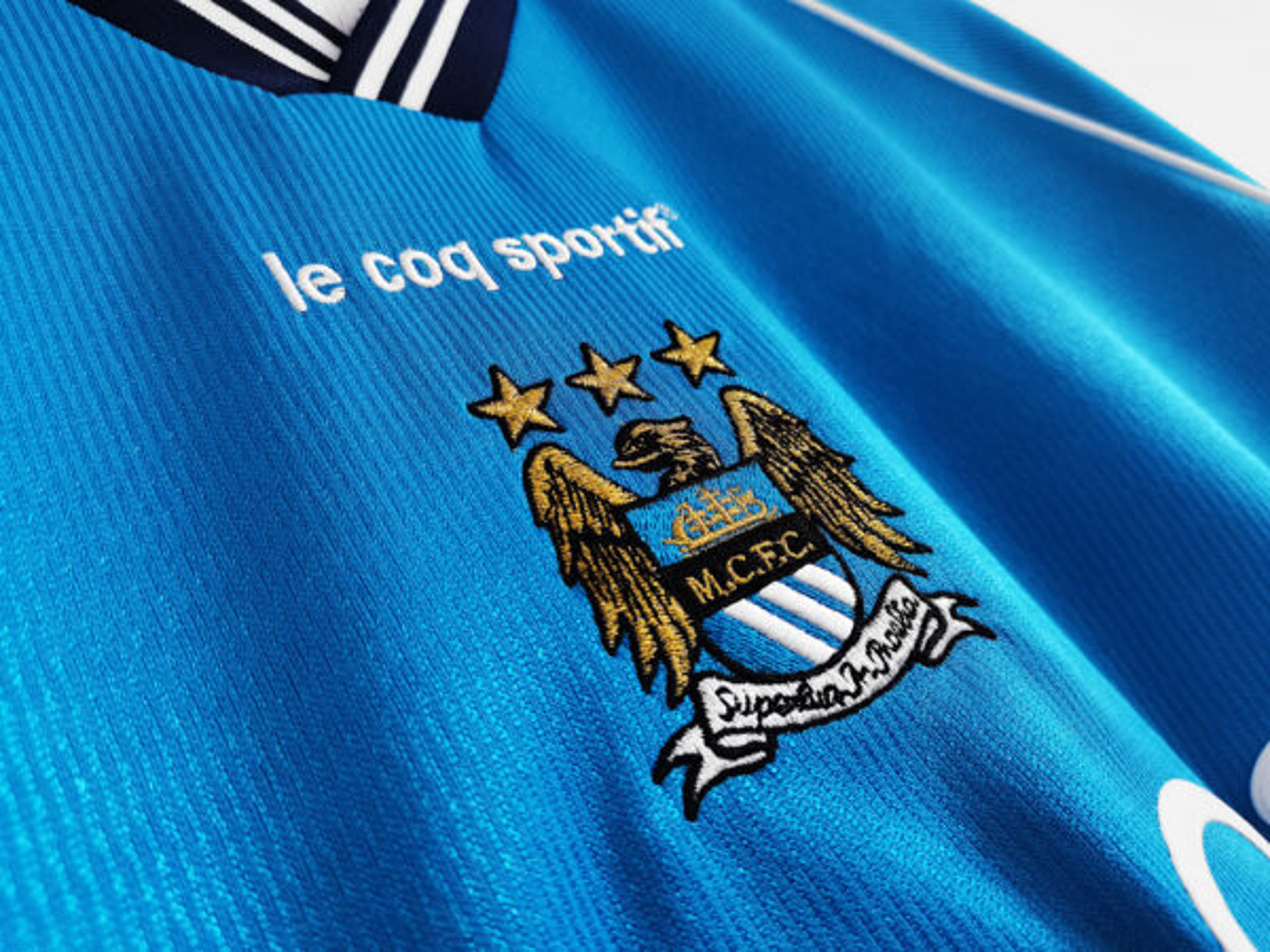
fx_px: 954
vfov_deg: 53.1
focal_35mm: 26
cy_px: 476
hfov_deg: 67.3
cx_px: 635
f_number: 1.8
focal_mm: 5.58
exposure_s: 1/100
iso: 200
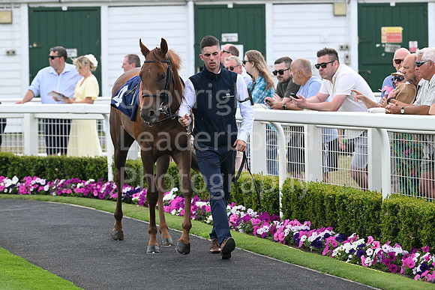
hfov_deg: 11.4
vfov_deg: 7.6
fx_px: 2175
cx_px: 218
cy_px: 145
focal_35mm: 180
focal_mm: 180
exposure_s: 1/800
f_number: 5.6
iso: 400
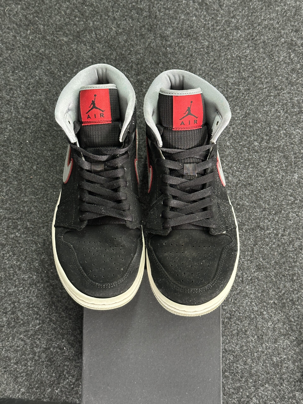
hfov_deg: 30.3
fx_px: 560
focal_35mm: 48
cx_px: 152
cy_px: 202
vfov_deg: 39.7
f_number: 1.78
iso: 320
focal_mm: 6.86
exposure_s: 1/34
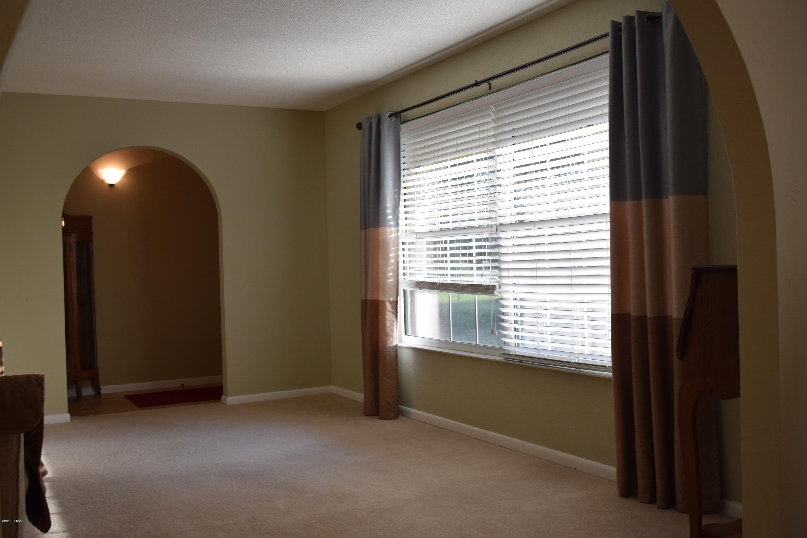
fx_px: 807
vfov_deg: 36.9
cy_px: 269
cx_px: 404
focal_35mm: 36
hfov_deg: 53.1
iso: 400
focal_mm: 24
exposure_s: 1/125
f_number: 5.6
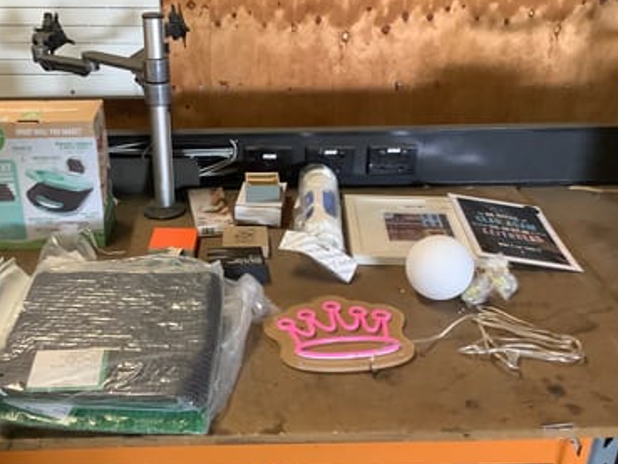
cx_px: 241
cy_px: 239
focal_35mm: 42
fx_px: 750
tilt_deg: -26.2
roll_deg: +1.6
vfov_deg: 34.4
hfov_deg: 44.5
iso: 320
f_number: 2.4
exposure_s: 1/50
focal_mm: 3.3
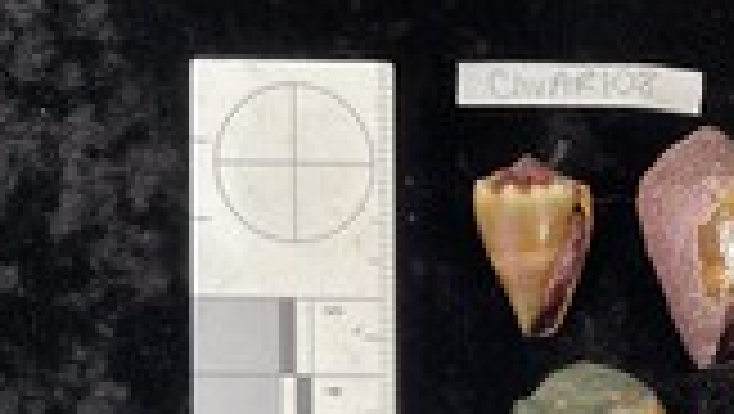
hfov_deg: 29.1
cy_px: 470
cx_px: 720
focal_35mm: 68
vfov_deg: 17.1
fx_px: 1325
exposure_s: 1/60
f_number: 1.8
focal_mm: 3
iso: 50
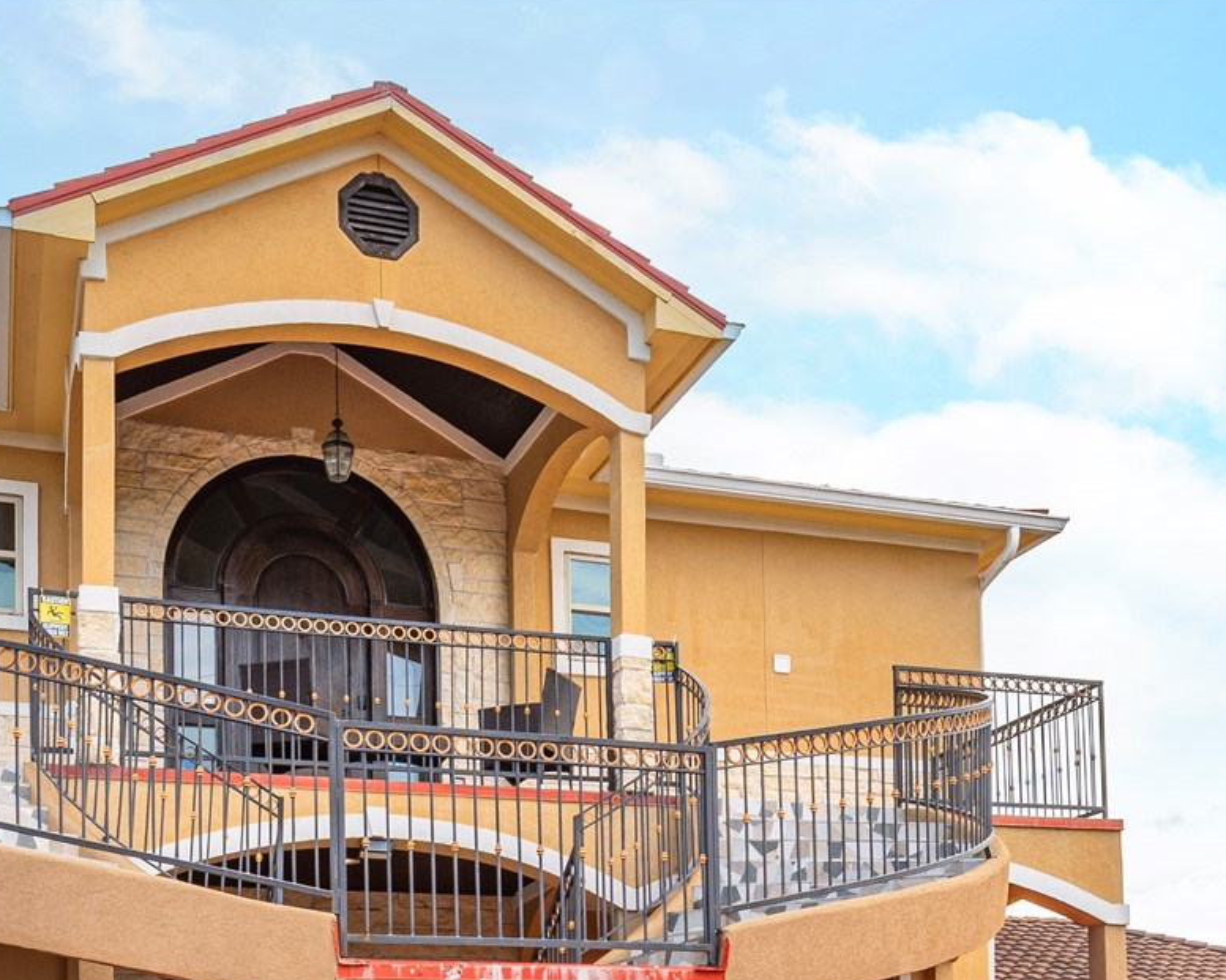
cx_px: 484
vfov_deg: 30.9
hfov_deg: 43.6
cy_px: 1131
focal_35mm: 42
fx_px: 1523
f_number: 13
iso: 125
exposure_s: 1/80
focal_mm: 16
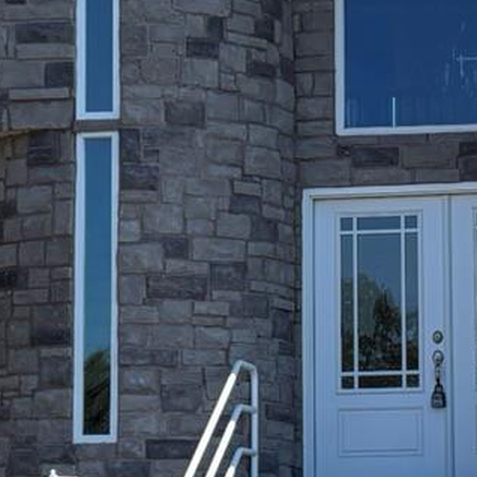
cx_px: 471
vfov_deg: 11.8
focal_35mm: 148
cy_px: 278
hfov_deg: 11.7
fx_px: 2307
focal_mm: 5.96
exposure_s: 1/1667
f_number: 1.6
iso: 50
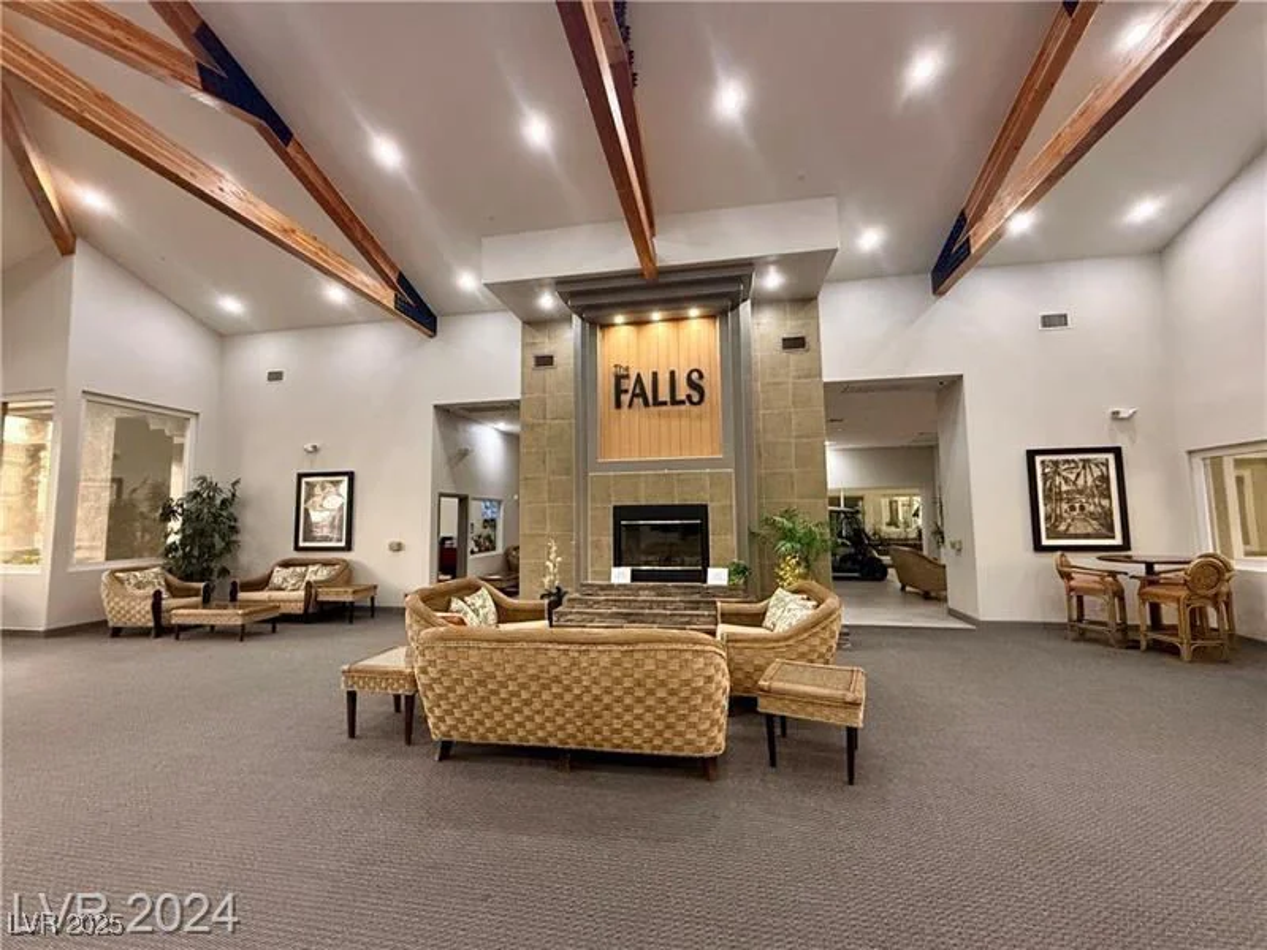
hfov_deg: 102.1
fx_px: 512
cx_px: 634
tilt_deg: +4.8
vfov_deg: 85.7
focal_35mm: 14
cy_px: 475
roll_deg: +0.3
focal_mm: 2.22
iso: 640
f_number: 2.2
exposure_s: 1/60
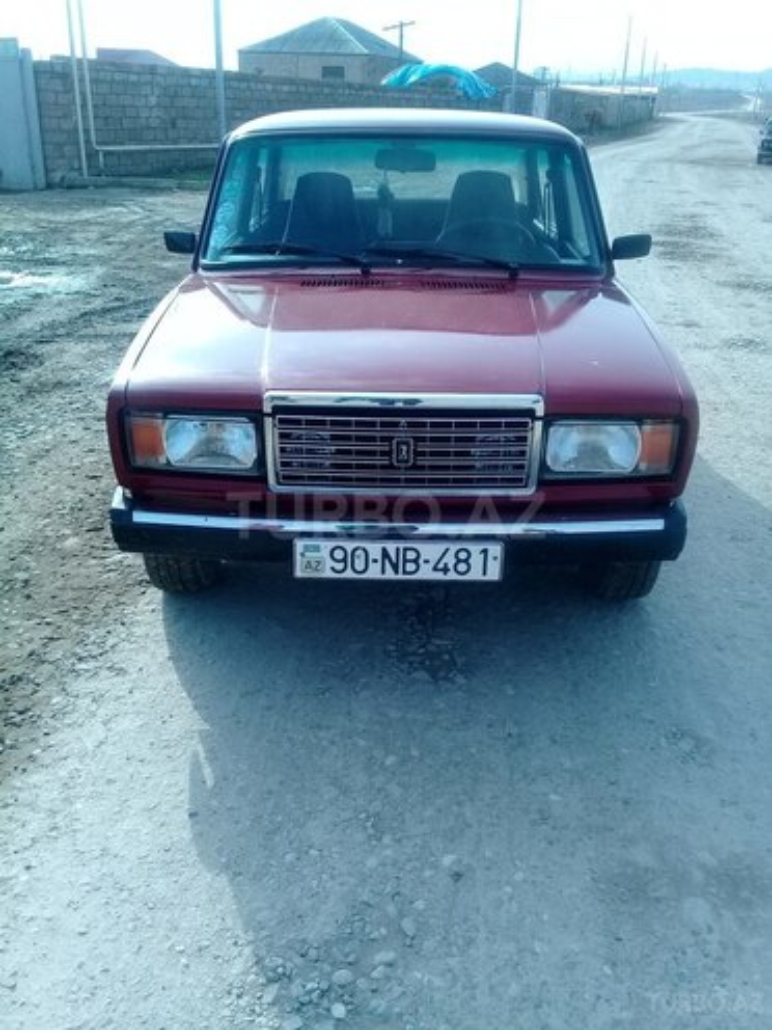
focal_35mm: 31
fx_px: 922
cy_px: 515
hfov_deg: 45.4
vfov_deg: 58.4
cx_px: 386
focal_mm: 3.3
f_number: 2.2
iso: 64
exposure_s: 1/815
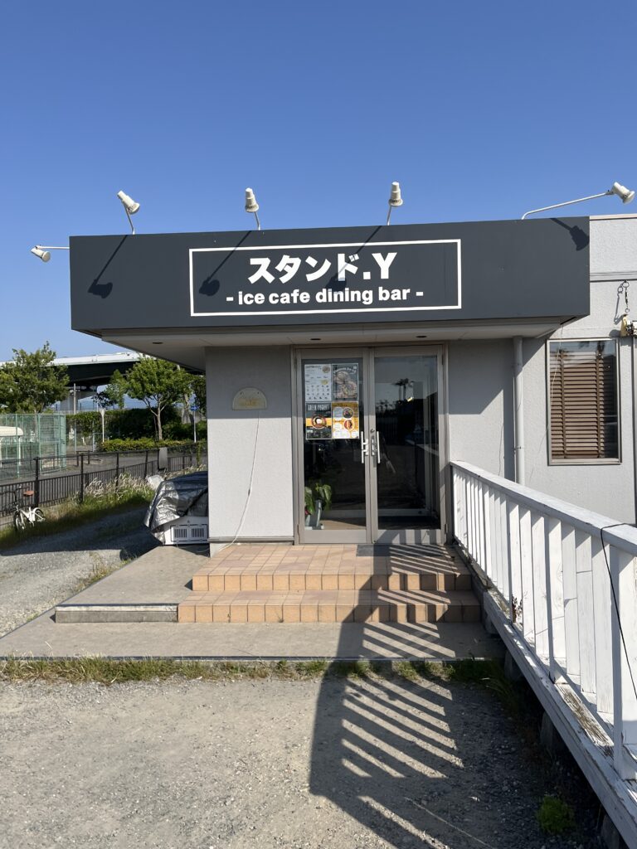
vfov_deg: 67.3
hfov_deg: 53.1
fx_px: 638
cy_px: 424
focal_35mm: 26
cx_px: 318
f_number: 1.6
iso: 50
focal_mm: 5.1
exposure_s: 1/4854
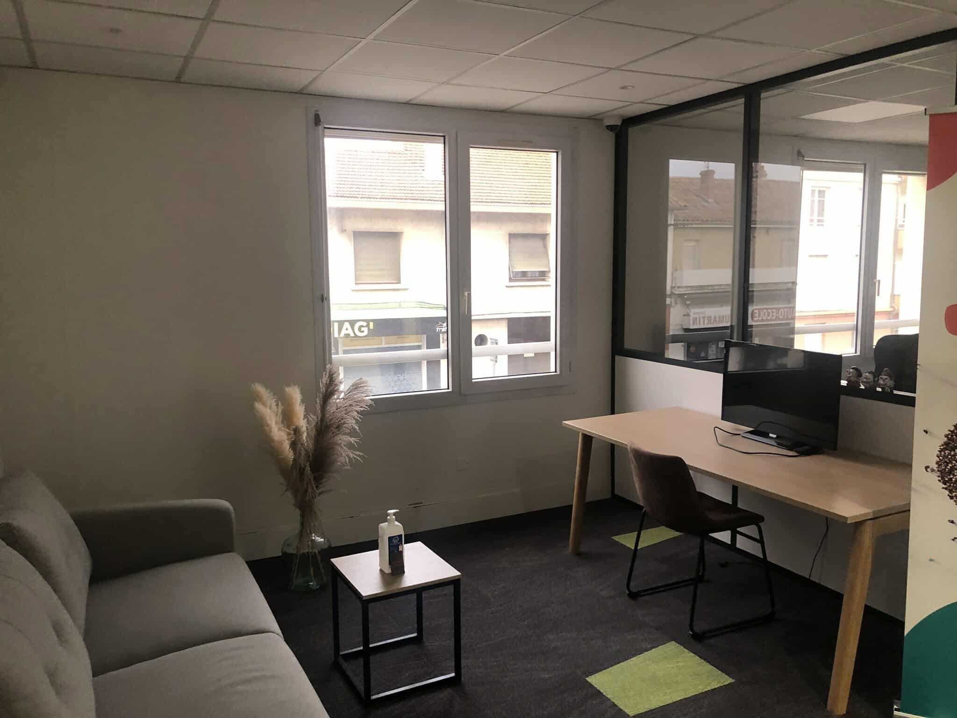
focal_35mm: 28
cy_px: 359
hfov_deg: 63.4
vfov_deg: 49.7
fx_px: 774
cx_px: 478
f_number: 1.8
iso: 64
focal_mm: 4
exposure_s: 1/17
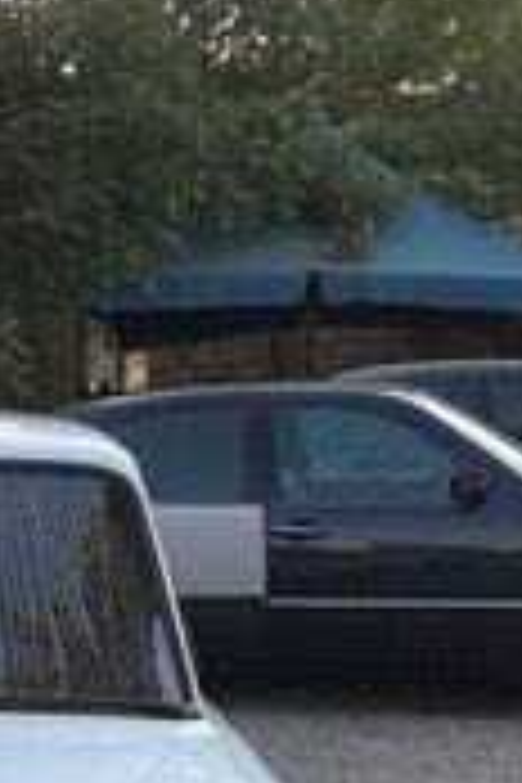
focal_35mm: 86
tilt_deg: -16.3
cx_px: -261
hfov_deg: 14.8
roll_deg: +3.1
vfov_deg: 21.9
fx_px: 1870
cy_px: 936
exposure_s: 1/308
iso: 25
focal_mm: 4.15
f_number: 2.2
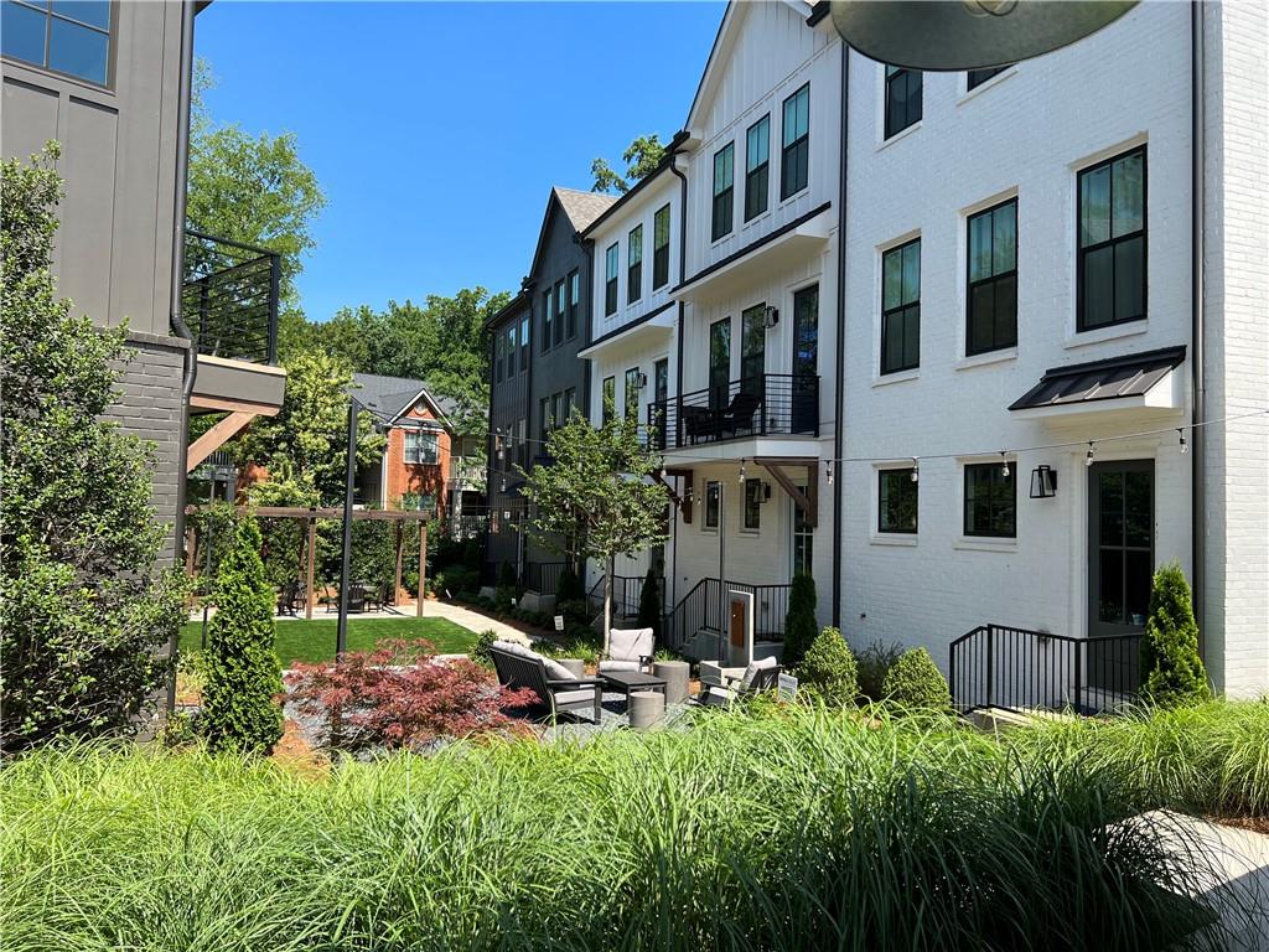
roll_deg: -1.0
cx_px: 634
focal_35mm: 26
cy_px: 476
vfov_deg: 53.1
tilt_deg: +1.7
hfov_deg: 67.3
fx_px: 953
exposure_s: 1/1972
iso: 50
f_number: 1.5
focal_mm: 5.7
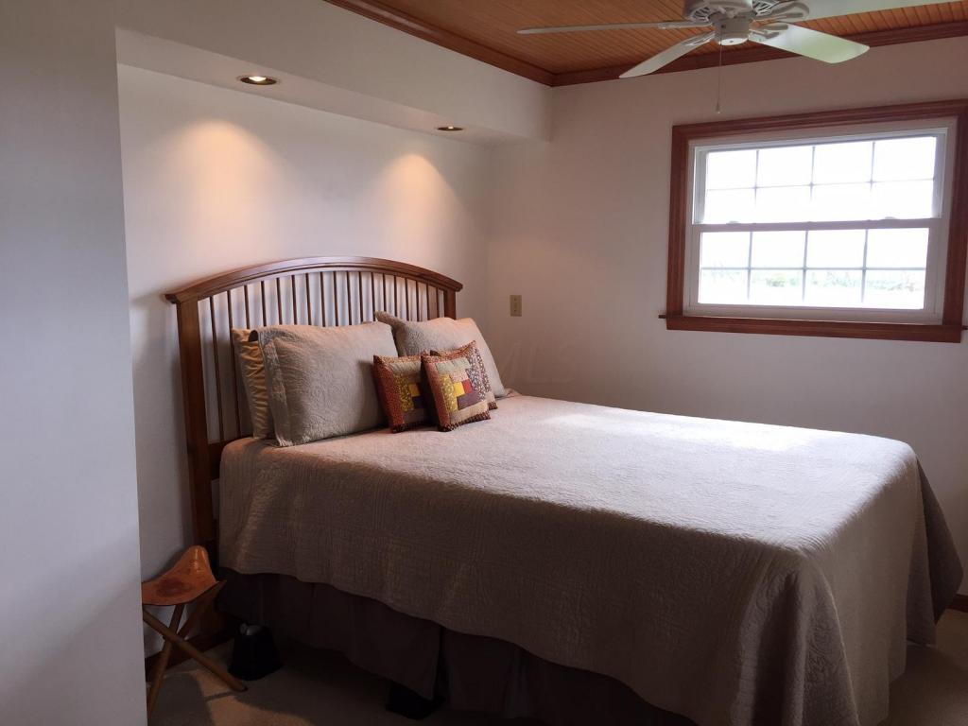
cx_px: 484
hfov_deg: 61.7
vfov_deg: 48.2
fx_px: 811
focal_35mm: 29
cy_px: 363
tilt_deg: -8.1
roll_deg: +0.2
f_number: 2.2
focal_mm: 4.15
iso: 64
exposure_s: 1/120
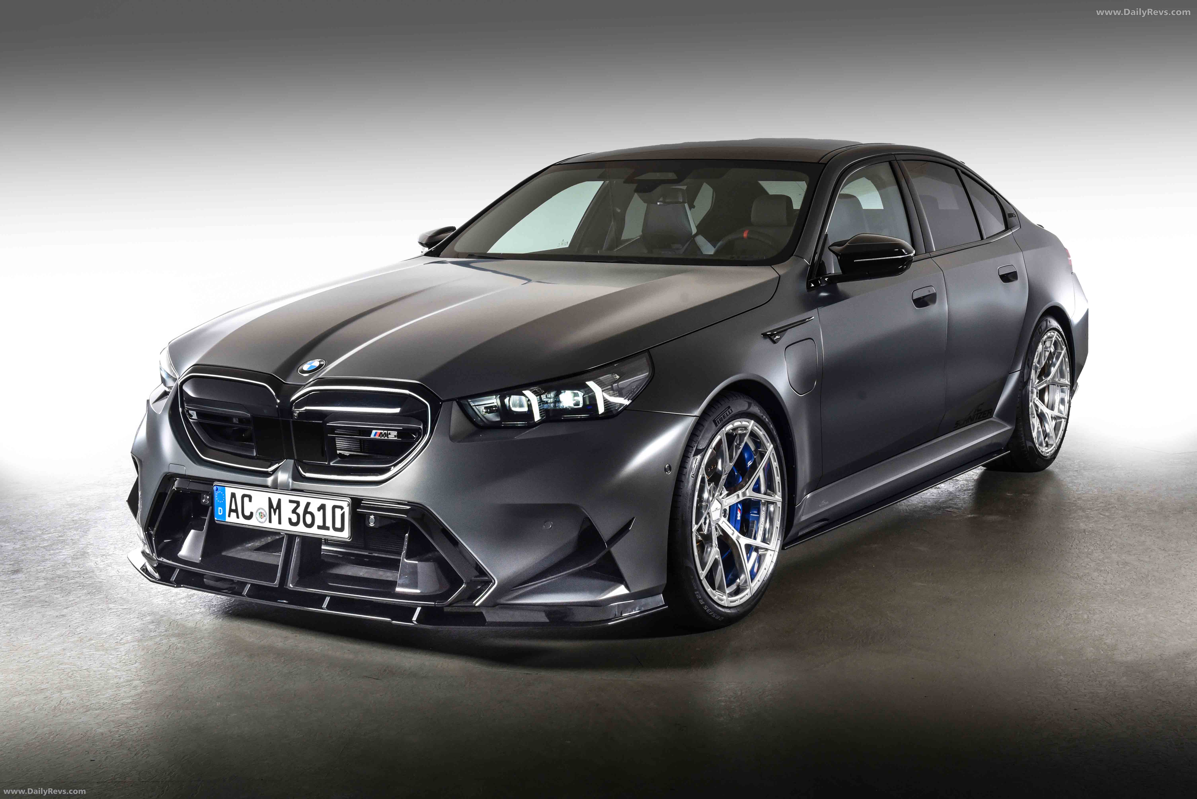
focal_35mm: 45
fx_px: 1497
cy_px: 400
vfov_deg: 29.9
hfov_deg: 43.6
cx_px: 598
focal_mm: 45
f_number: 11
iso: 1250
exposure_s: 1/125
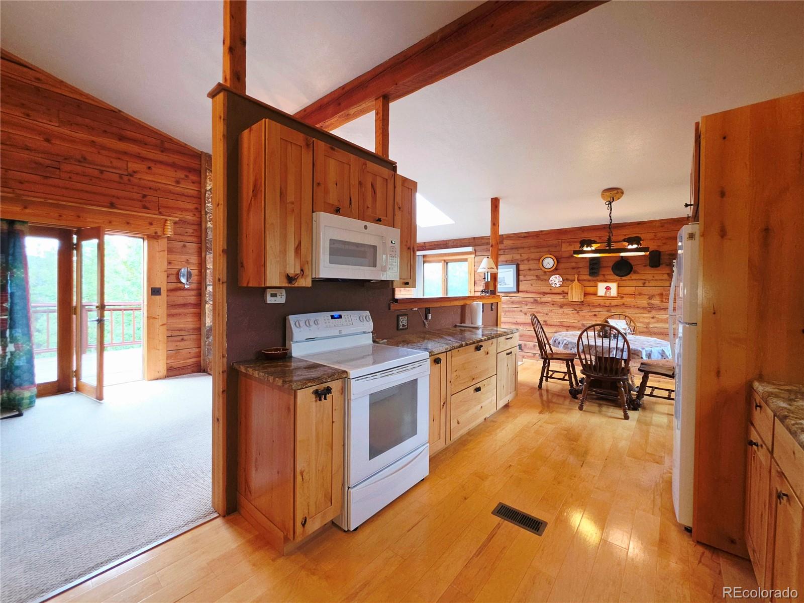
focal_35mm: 13
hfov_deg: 106.2
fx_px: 302
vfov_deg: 89.9
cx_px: 402
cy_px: 302
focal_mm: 2.2
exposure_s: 1/60.2
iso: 80
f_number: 1.9
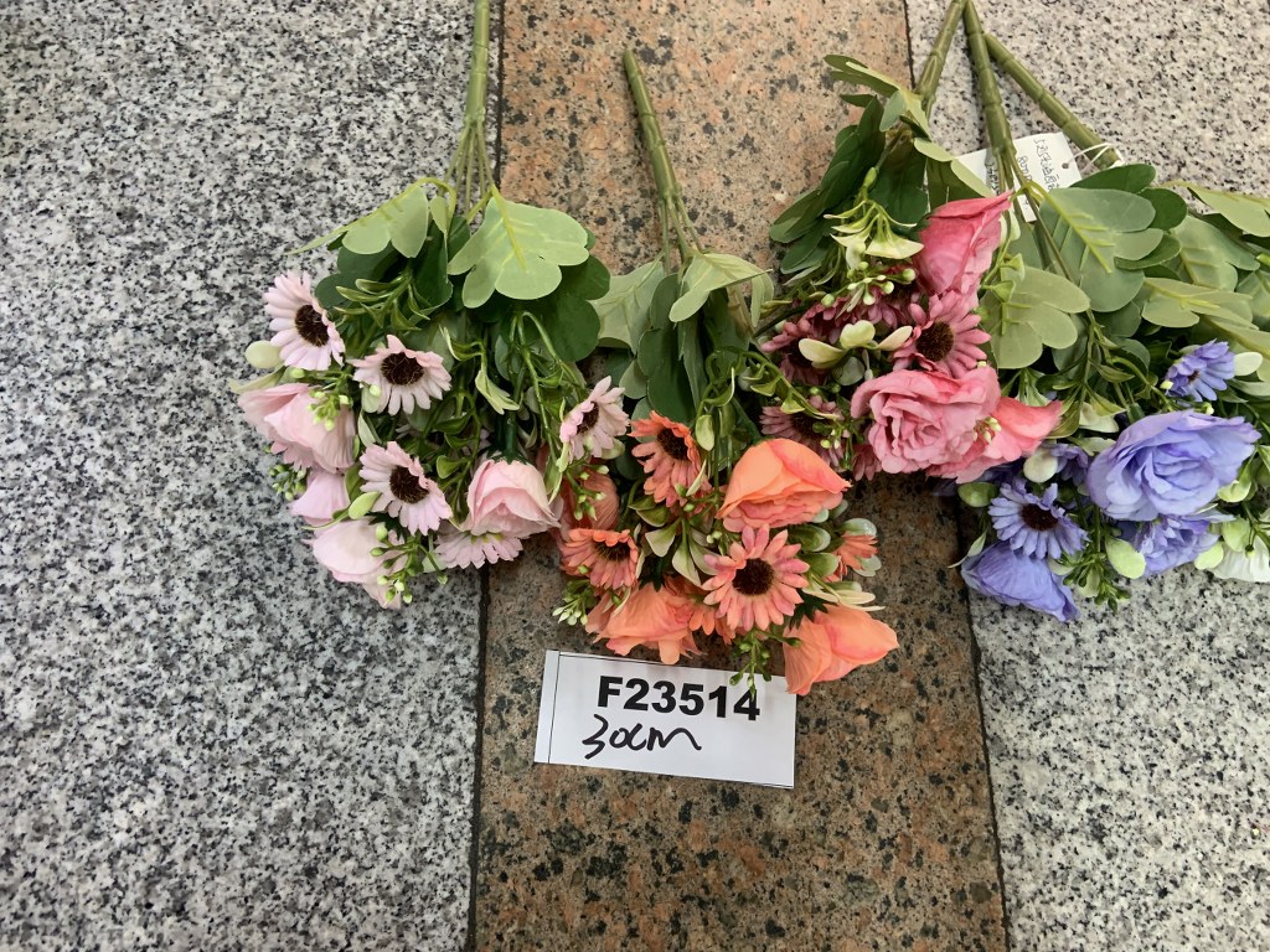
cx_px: 635
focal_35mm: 26
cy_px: 476
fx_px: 954
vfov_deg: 53.1
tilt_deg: -73.1
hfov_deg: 67.3
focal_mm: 4.25
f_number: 1.8
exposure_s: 1/50
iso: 250
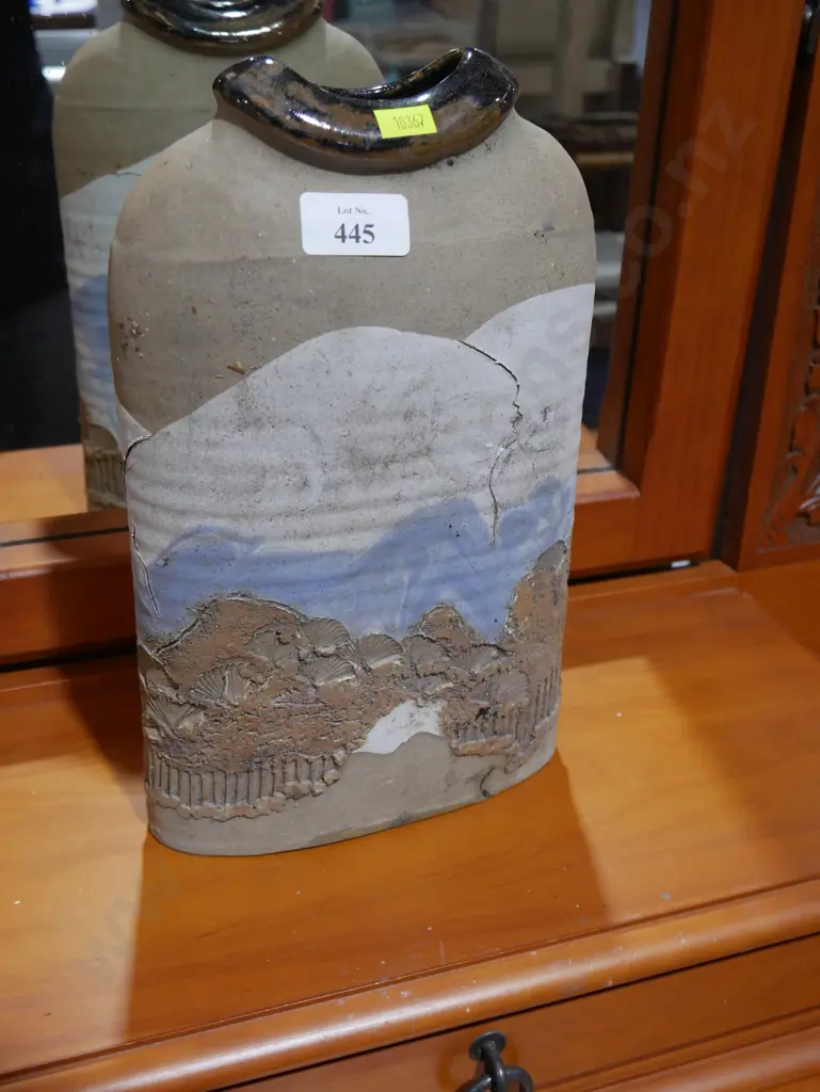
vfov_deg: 46.8
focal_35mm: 40
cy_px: 546
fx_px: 1262
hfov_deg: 36.0
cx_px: 410
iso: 500
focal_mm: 20
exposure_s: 1/60
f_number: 4.4
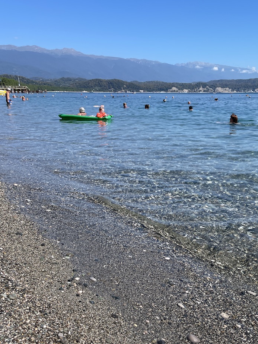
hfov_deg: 39.4
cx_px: 160
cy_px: 218
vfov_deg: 50.8
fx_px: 358
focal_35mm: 36
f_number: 1.6
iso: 32
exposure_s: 1/2882
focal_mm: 4.2
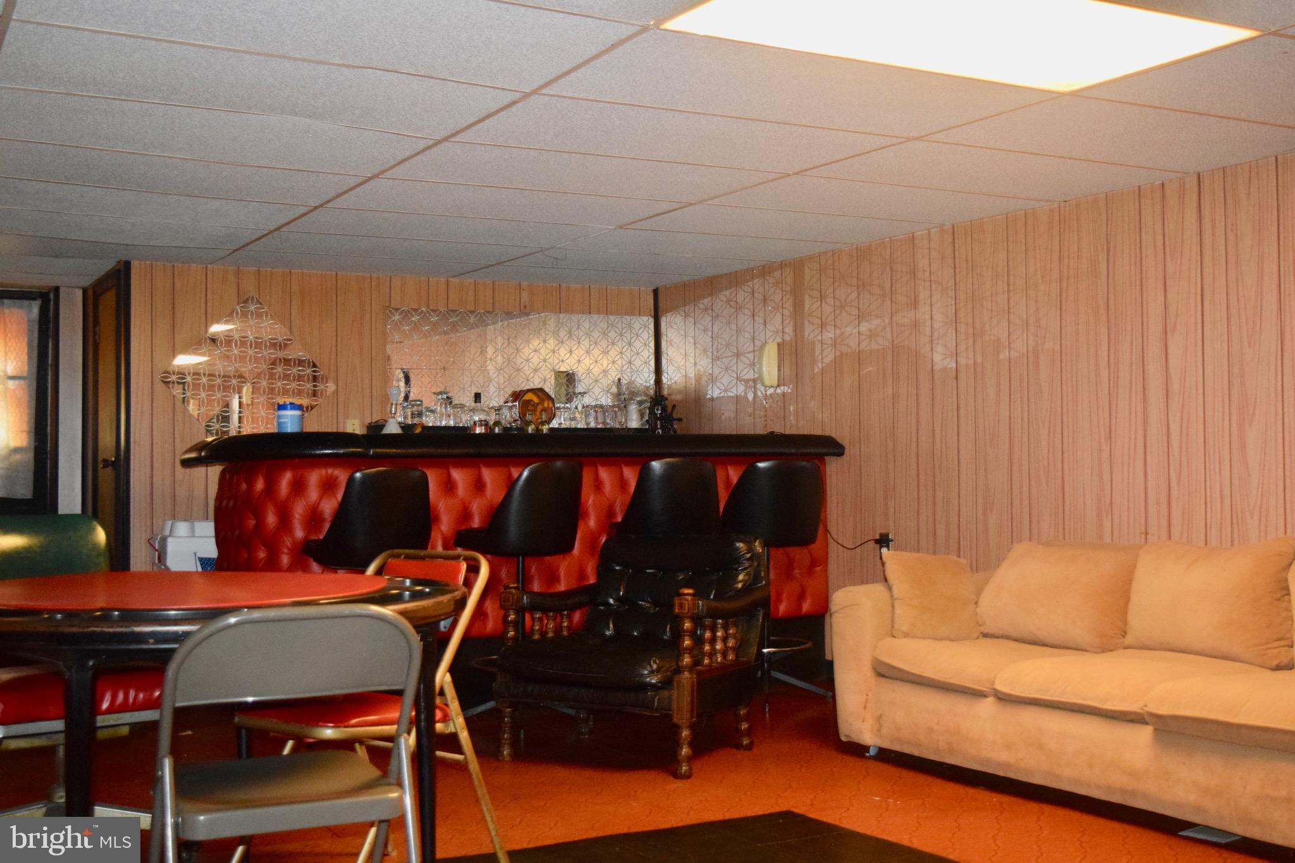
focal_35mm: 40
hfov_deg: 47.9
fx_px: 1457
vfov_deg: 33.0
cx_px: 648
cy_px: 432
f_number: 4
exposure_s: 1/60
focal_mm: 27
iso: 3200
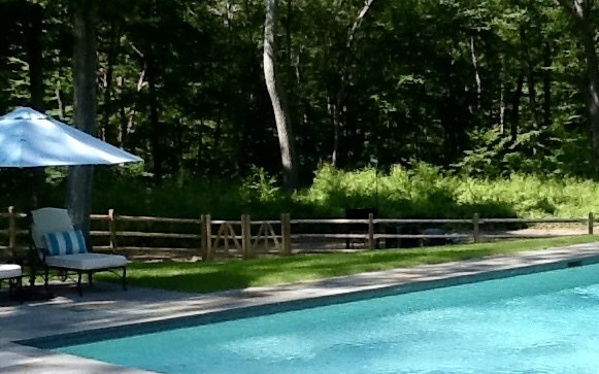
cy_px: 223
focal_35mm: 77
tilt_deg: -5.6
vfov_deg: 16.9
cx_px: 396
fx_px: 1257
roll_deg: +1.2
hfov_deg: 26.7
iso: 40
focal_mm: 2.03
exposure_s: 1/581
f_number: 2.4
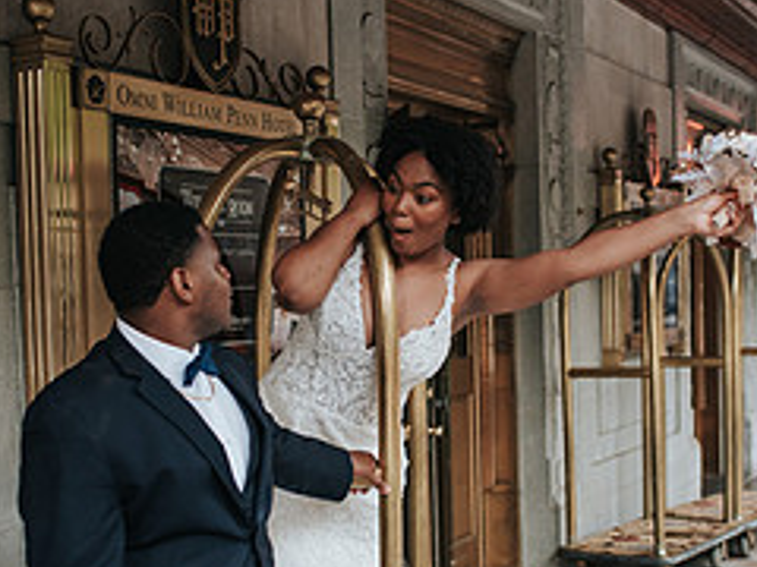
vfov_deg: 23.1
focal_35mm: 63
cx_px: 382
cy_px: 413
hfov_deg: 30.7
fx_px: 1378
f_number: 2.8
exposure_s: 1/640
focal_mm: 35
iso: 1000
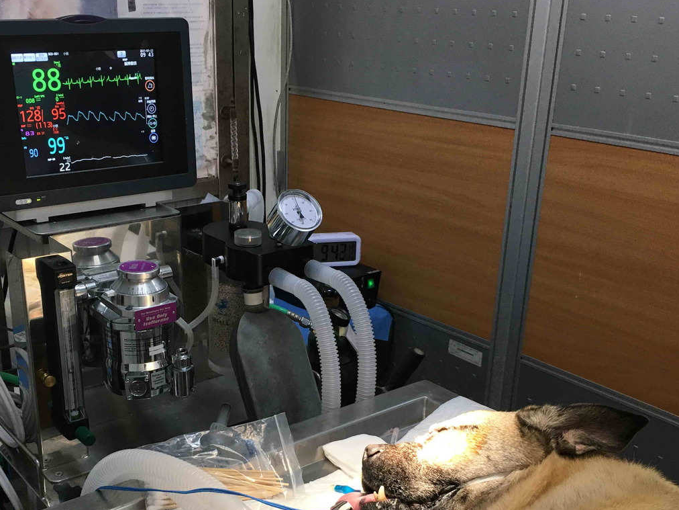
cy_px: 358
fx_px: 843
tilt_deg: -24.6
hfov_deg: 43.6
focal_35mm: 43
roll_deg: +2.9
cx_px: 272
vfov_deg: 33.2
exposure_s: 1/30
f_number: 2.2
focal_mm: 4.15
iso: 40
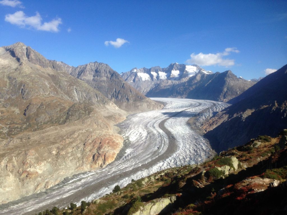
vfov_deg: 42.9
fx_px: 274
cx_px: 144
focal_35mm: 33
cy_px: 108
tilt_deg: -2.9
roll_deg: -0.6
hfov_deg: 55.4
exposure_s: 1/1506
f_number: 2.4
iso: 50
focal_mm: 4.12
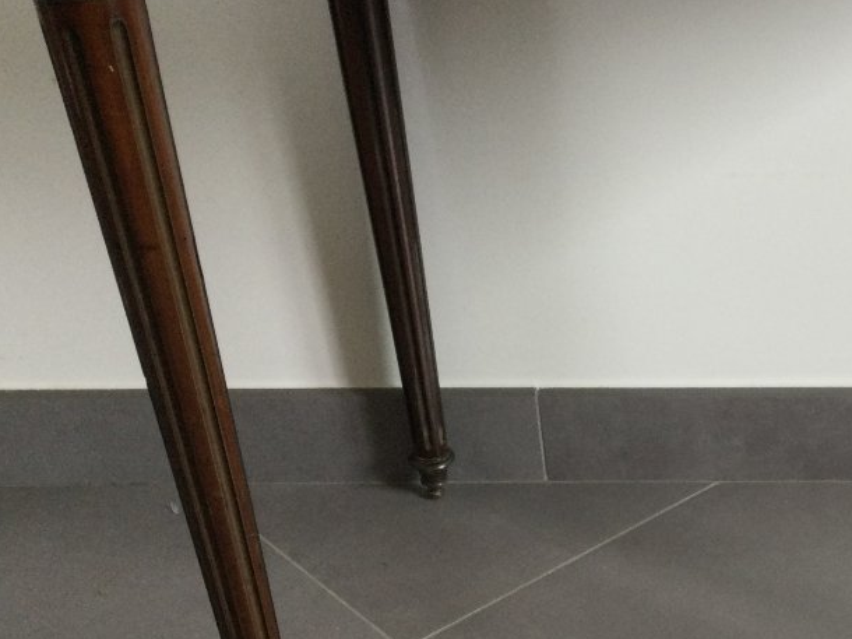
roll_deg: -0.1
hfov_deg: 30.0
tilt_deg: -32.7
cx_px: 810
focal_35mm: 61
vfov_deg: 23.8
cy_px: 468
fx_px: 1501
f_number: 2.4
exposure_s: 1/33
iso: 80
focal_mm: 3.3
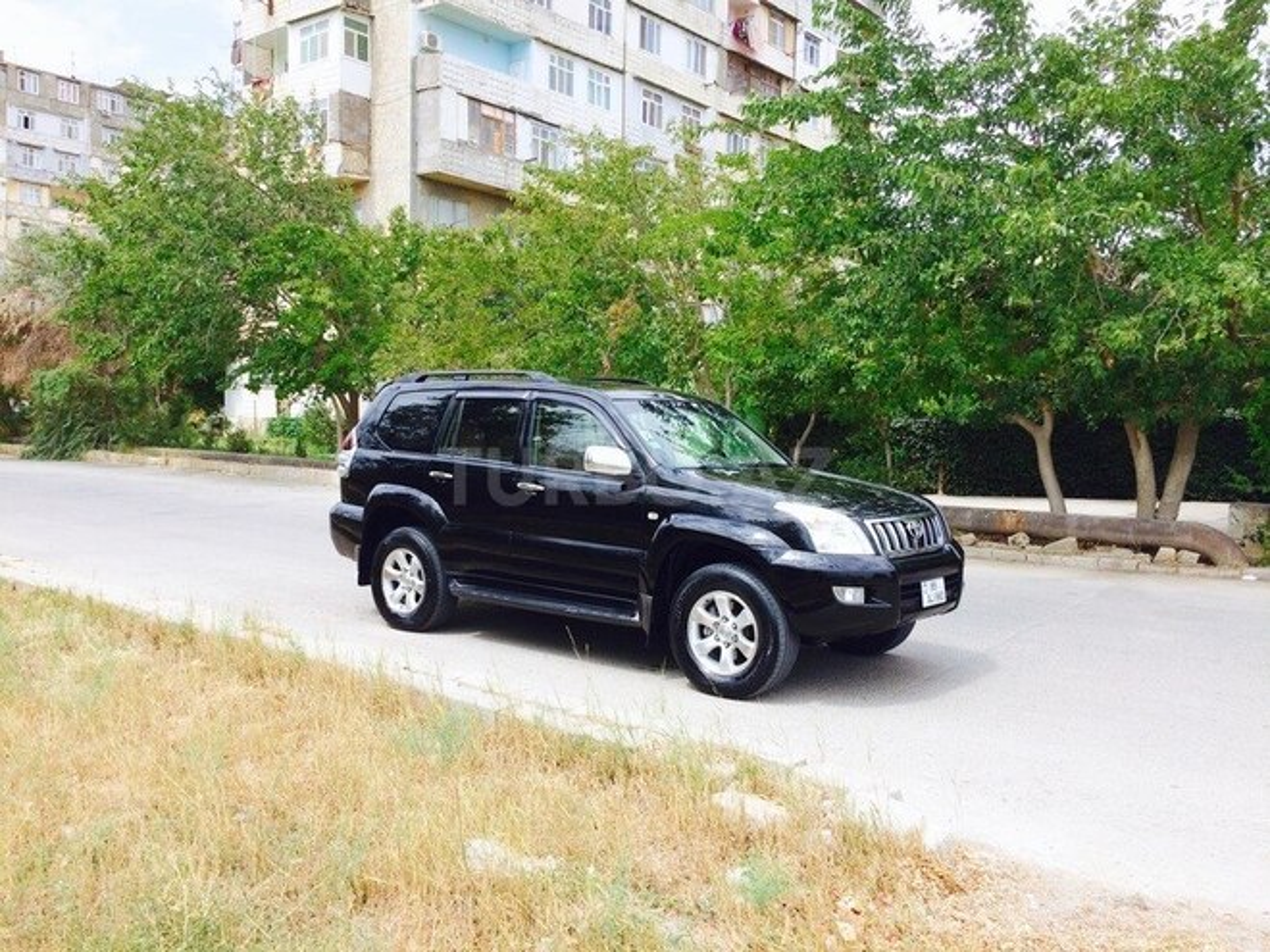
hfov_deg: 61.7
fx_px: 1064
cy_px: 476
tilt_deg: -2.7
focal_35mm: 29
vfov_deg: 48.2
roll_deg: -1.7
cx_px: 635
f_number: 2.2
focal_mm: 4.15
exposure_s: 1/1520
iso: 32
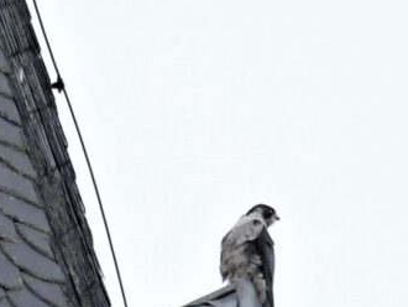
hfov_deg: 2.9
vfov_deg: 2.2
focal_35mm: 678
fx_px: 7997
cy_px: 264
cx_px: 203
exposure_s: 1/400
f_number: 5.6
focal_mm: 175
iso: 800
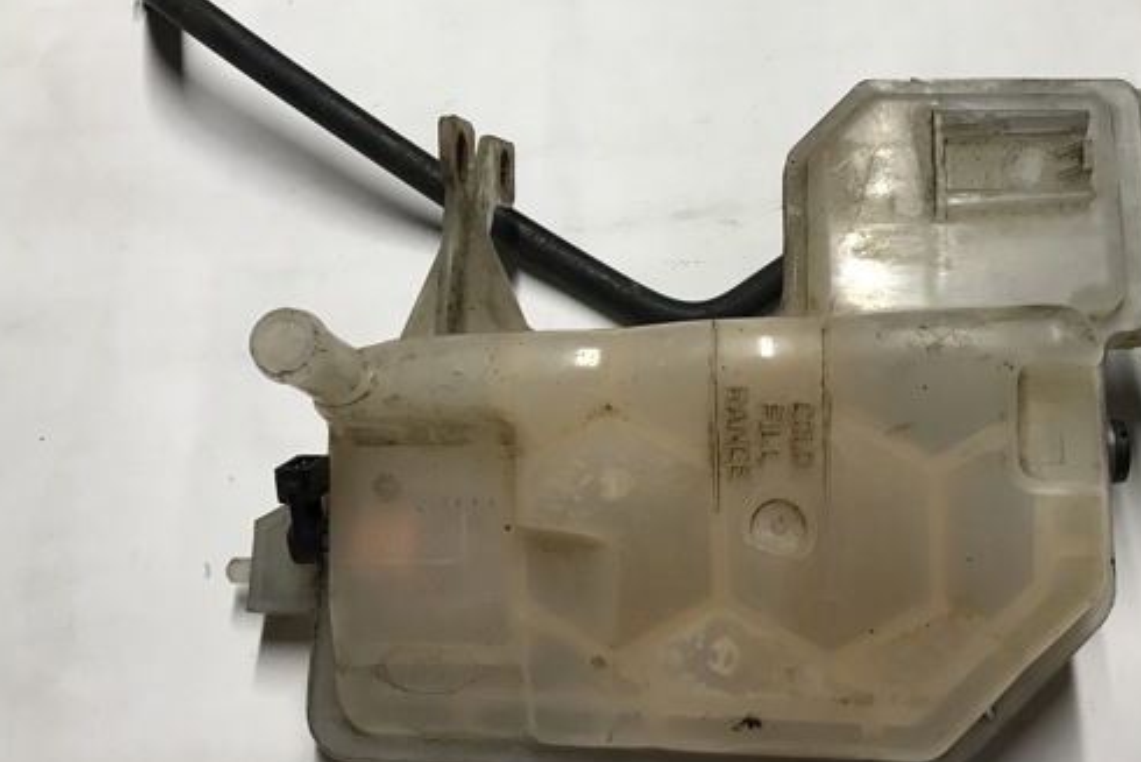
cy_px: 421
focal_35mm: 38
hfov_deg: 50.1
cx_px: 724
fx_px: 1205
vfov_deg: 35.0
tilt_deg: -60.6
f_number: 1.8
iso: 25
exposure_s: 1/33
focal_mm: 3.99
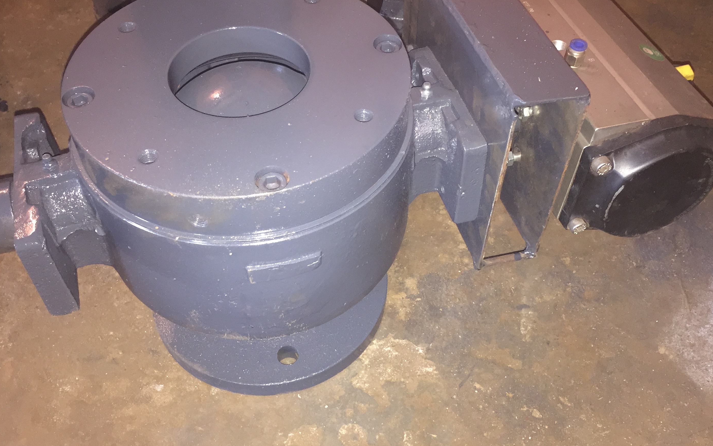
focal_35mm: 36
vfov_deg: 35.3
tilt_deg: -50.4
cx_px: 349
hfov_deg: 54.0
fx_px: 700
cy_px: 234
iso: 160
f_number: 2.2
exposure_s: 1/17
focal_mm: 4.15
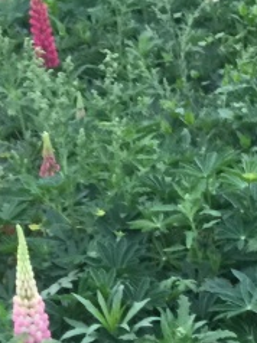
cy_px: 731
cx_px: 130
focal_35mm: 130
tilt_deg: -35.9
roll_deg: +6.7
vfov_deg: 12.8
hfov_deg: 11.4
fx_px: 1289
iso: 64
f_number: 2.2
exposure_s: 1/33
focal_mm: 4.15
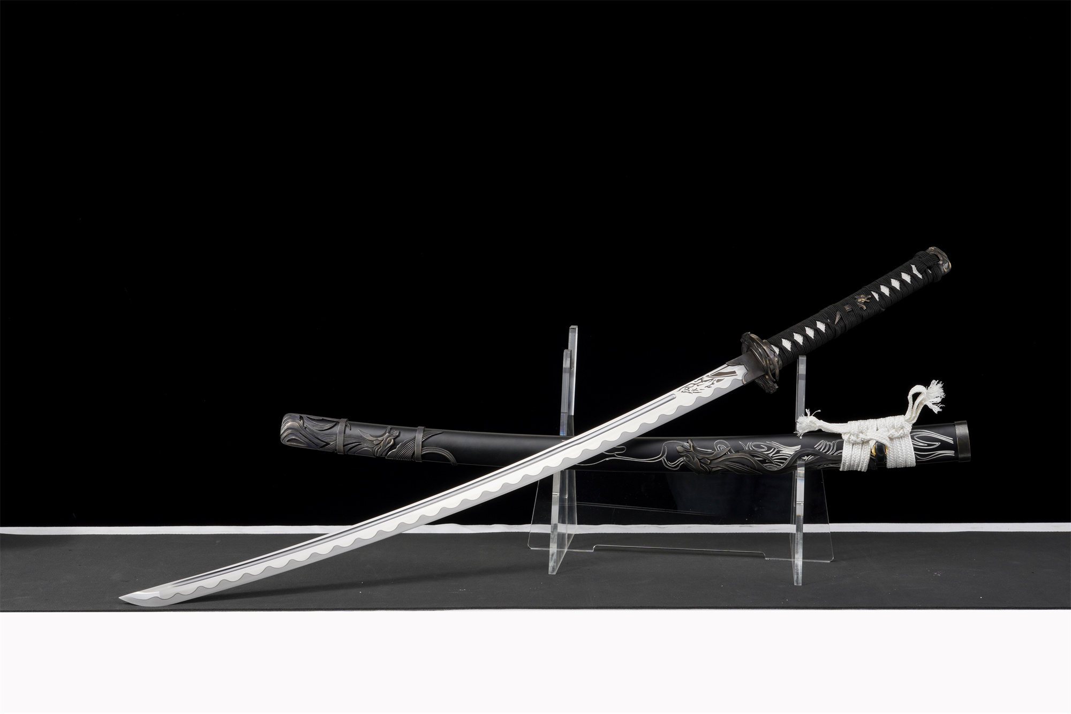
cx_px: 536
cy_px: 357
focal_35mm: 53
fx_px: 1571
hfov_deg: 37.7
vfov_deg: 25.6
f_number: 11
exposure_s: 1/160
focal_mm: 35.2
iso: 100
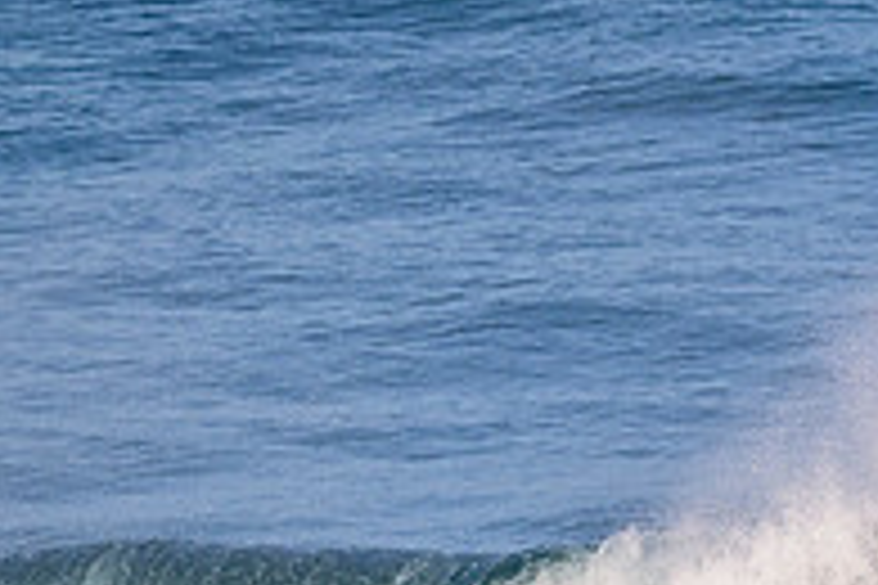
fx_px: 32630
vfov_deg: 1.0
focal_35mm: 1338
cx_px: 1265
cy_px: 758
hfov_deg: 1.5
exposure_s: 1/2000
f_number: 11
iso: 1250
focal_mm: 450
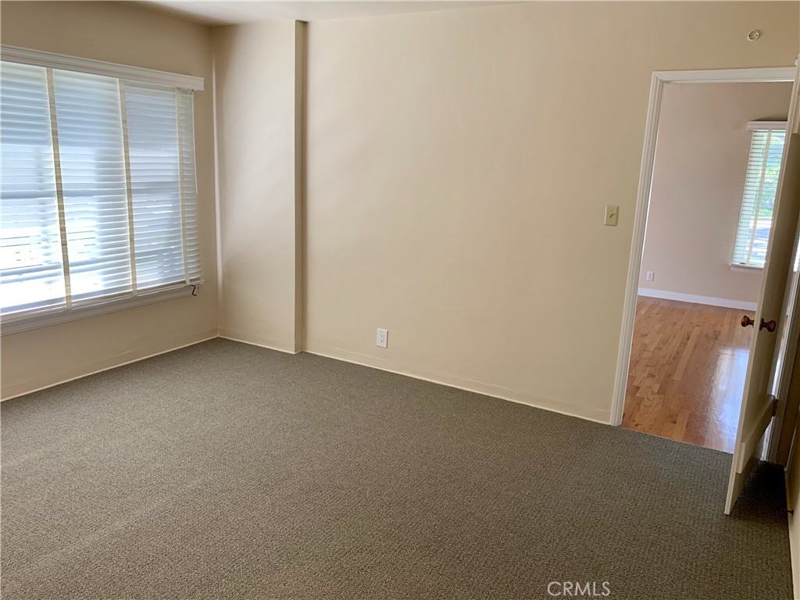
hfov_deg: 67.3
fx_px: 601
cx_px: 400
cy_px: 300
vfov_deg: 53.1
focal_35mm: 26
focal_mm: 4.25
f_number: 1.8
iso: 80
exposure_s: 1/120
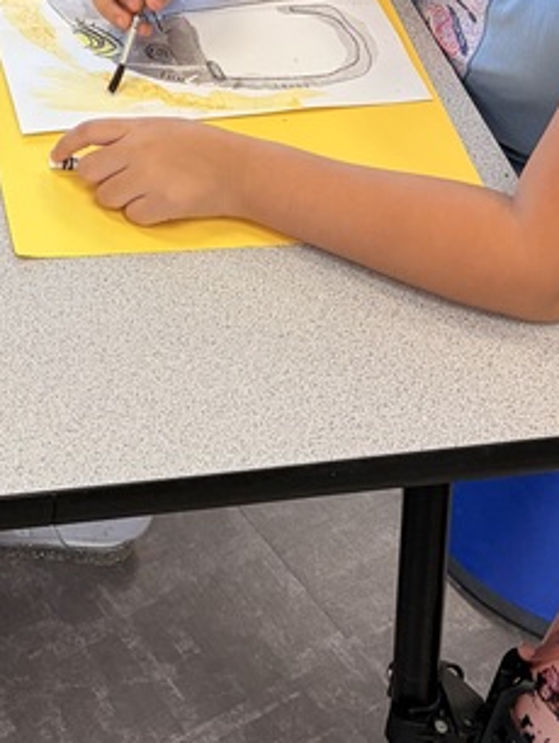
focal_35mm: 87
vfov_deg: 20.9
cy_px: -160
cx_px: -194
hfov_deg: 16.0
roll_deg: +1.2
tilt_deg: -31.6
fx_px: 1871
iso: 50
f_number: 1.6
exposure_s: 1/120
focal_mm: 5.96
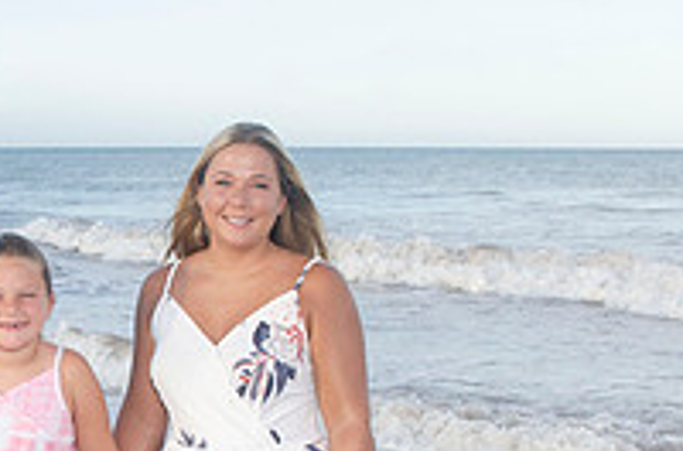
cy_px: 355
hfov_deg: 24.1
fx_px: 1532
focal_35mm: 81
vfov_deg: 16.6
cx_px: 10
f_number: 8
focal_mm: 18
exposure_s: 1/250
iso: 100
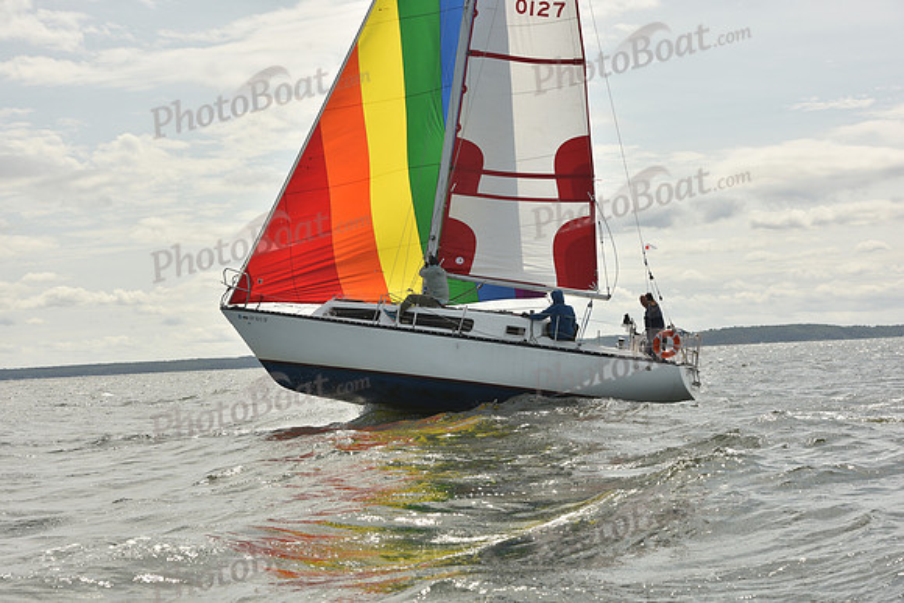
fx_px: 1758
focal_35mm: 70
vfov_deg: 19.5
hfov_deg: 28.8
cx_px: 452
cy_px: 302
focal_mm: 70
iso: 250
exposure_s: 1/800
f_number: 10
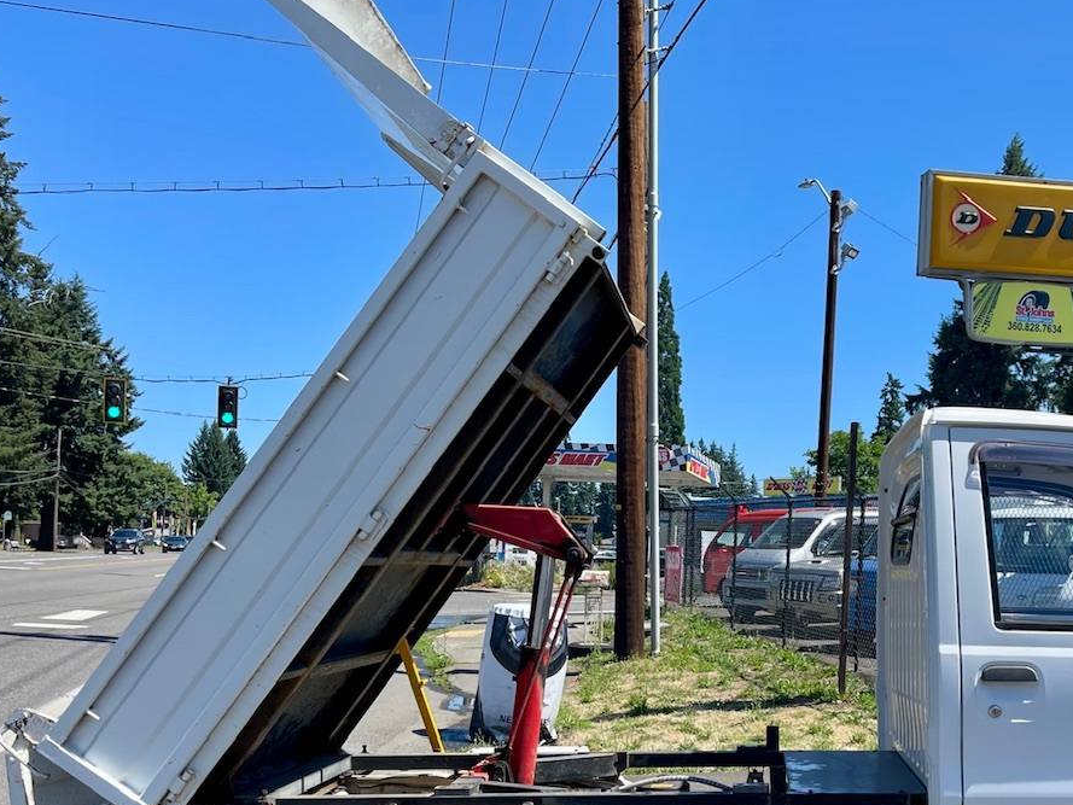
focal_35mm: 36
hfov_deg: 50.4
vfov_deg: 39.3
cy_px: 514
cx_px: 717
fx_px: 1116
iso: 32
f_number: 1.6
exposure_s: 1/2336
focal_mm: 5.1
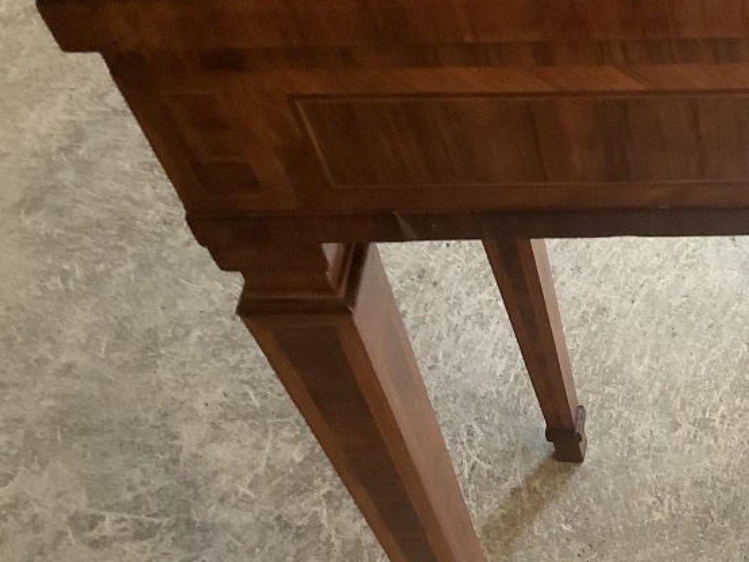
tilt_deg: -53.9
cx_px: 780
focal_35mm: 67
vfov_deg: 21.9
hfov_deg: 27.1
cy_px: 316
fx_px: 1449
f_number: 2.4
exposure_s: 1/50
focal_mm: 3.3
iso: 200
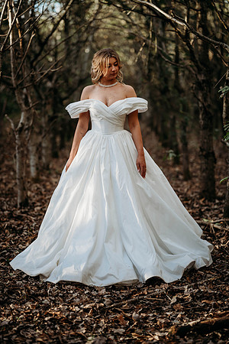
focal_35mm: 85
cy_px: 172
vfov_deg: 23.9
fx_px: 811
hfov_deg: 16.1
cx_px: 114
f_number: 2
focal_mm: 85
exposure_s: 1/640
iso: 100
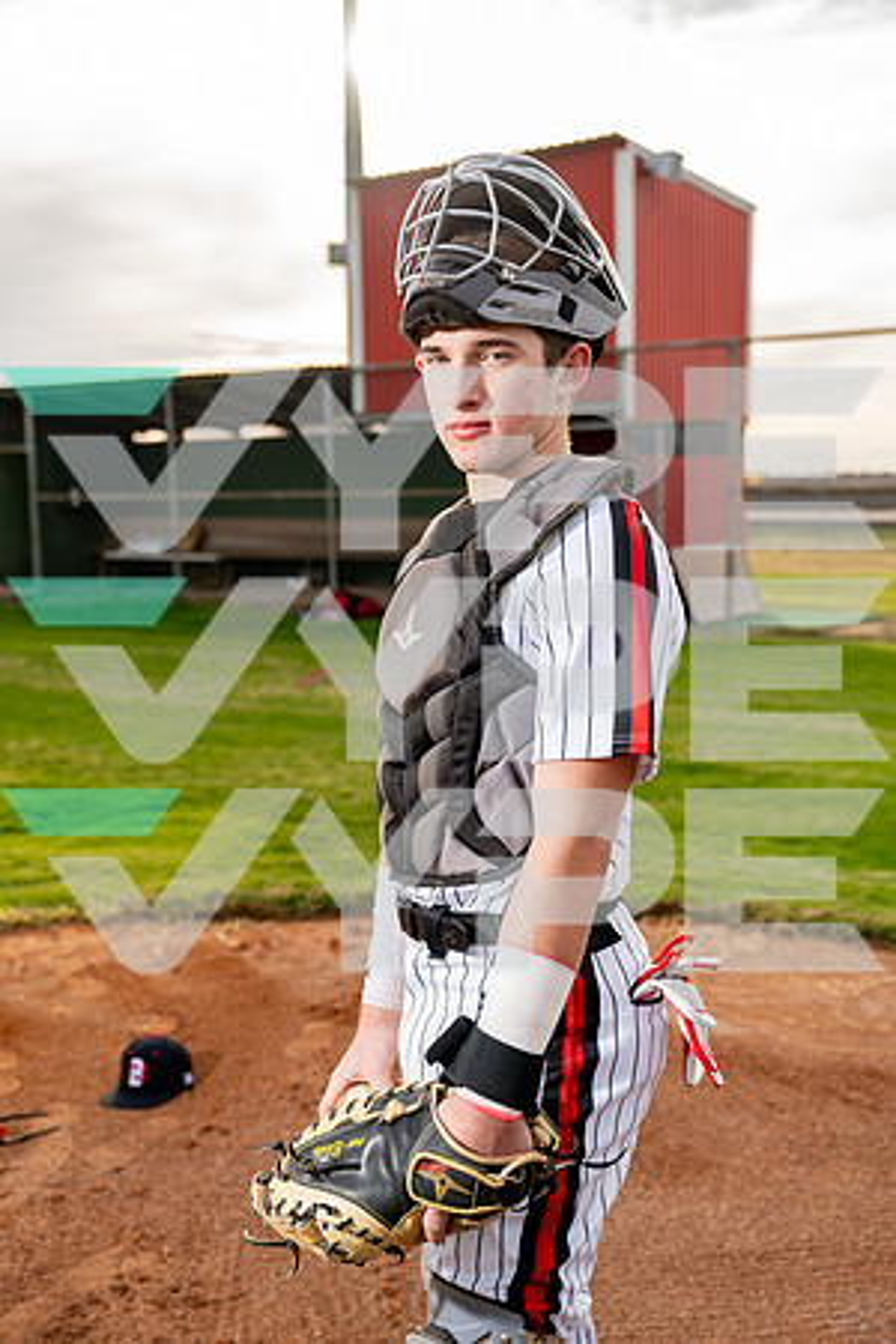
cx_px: 448
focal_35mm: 41
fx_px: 1531
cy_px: 672
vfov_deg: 47.4
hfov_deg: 32.6
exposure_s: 1/250
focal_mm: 41
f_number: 4
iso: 100
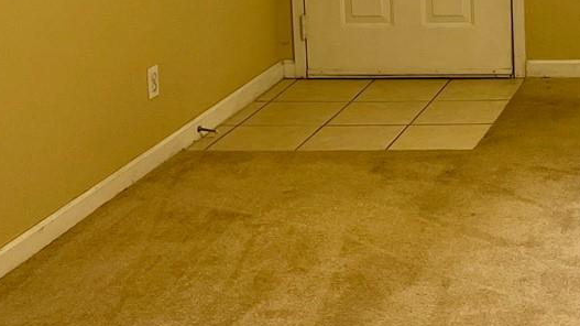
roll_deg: -0.3
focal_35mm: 86
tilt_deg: -9.1
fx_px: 1322
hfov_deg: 21.8
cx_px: 798
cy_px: -84
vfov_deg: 13.6
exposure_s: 1/120
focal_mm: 5.7
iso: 125
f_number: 1.5
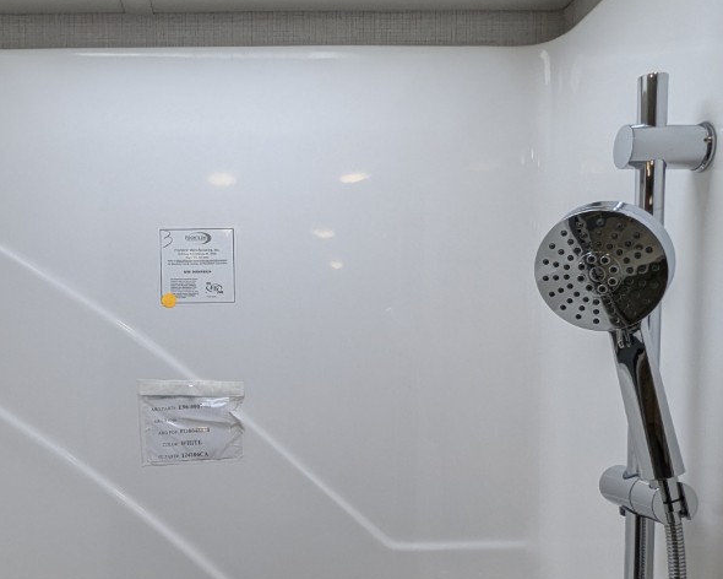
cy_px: 423
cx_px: 246
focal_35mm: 37
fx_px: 792
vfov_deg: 39.2
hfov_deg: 48.3
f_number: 2.2
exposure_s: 1/269
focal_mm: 2.35
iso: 27
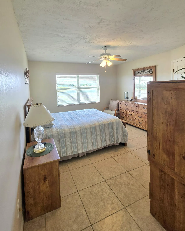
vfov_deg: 91.6
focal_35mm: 16
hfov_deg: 80.2
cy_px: 90
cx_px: 84
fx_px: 109
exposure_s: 1/120
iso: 50
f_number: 1.9
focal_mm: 2.2
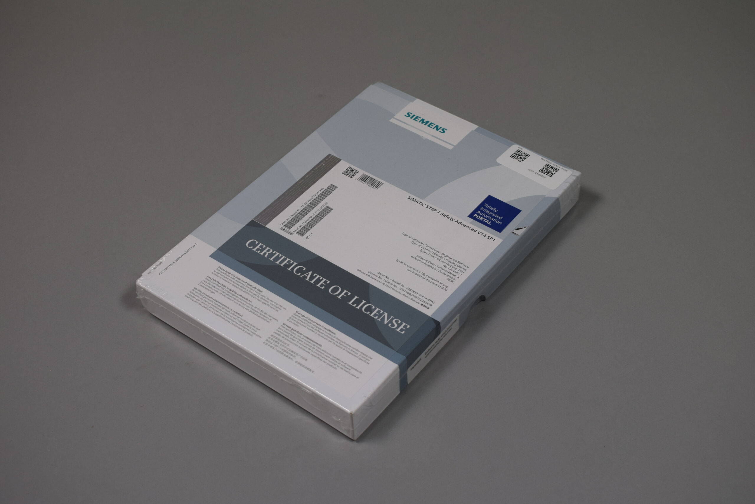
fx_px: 1195
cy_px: 252
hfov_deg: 35.1
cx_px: 378
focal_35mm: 57
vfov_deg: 23.8
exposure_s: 1/125
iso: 400
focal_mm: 38
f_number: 7.1
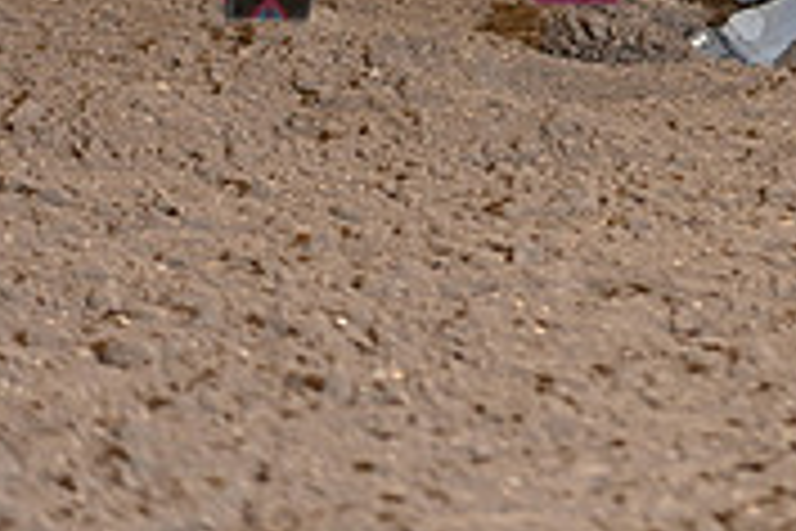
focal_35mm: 312
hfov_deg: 6.5
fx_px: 6898
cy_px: -308
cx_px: 1052
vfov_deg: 4.4
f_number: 2.8
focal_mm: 95
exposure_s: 1/250
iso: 1600
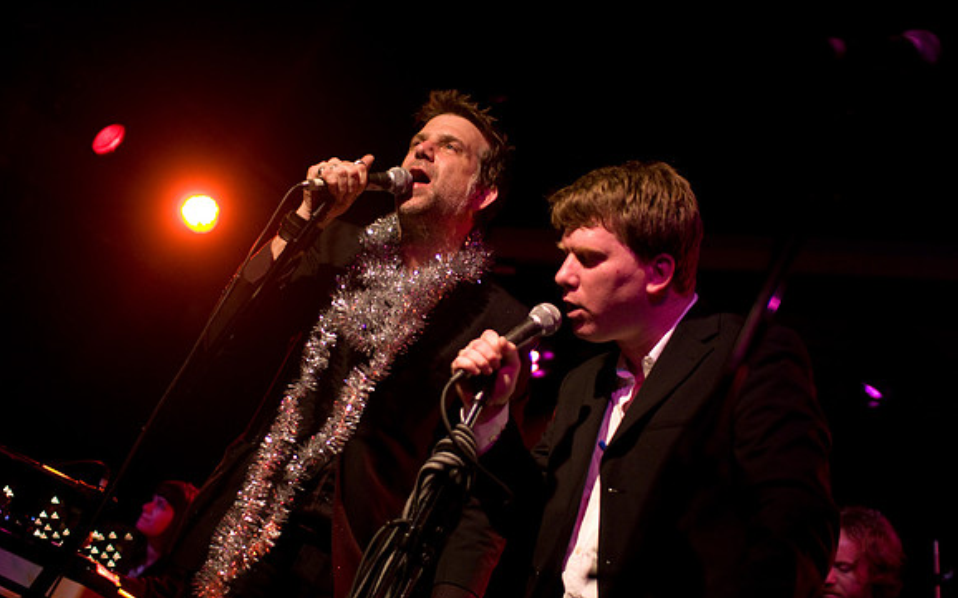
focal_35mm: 46
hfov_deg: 43.5
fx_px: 1201
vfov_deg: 28.0
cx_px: 479
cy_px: 314
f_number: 1.8
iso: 1000
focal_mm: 30
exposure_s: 1/200
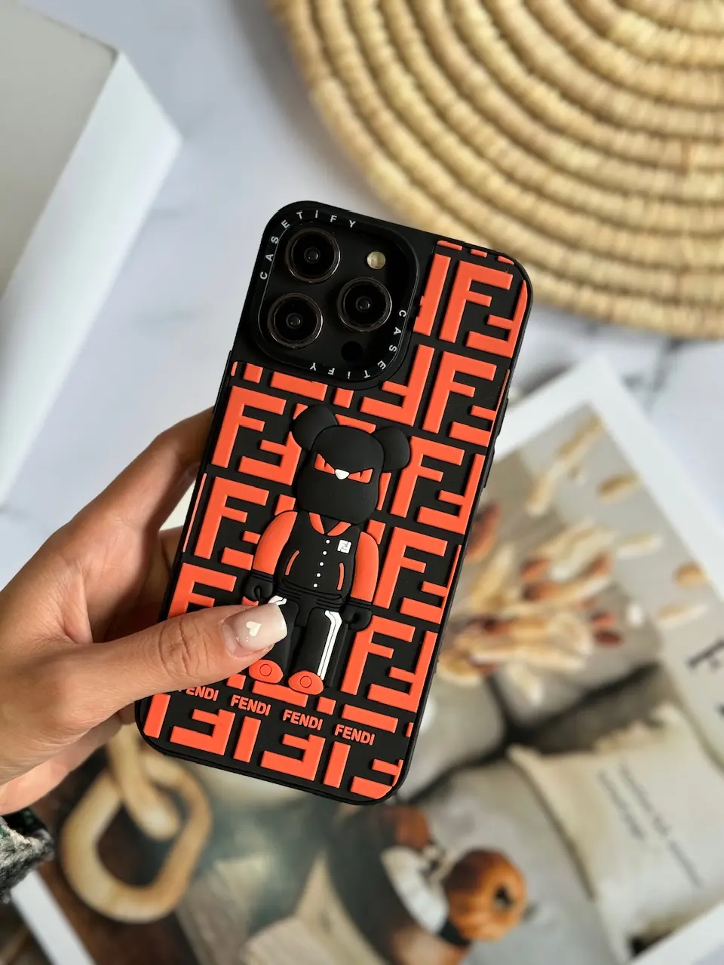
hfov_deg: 30.3
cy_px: 482
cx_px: 362
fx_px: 1339
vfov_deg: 39.7
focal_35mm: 48
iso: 64
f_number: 1.78
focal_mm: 6.86
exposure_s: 1/149
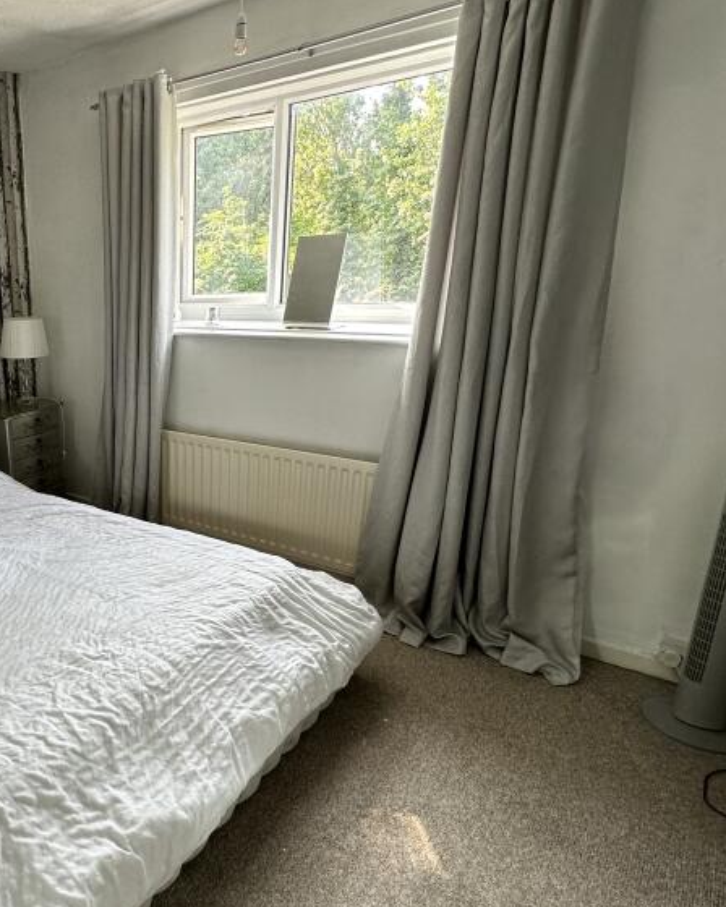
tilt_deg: -18.7
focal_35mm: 25
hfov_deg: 49.1
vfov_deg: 68.0
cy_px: 486
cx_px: 42
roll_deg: +3.7
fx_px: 671
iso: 80
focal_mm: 2.22
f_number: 2.2
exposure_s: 1/99
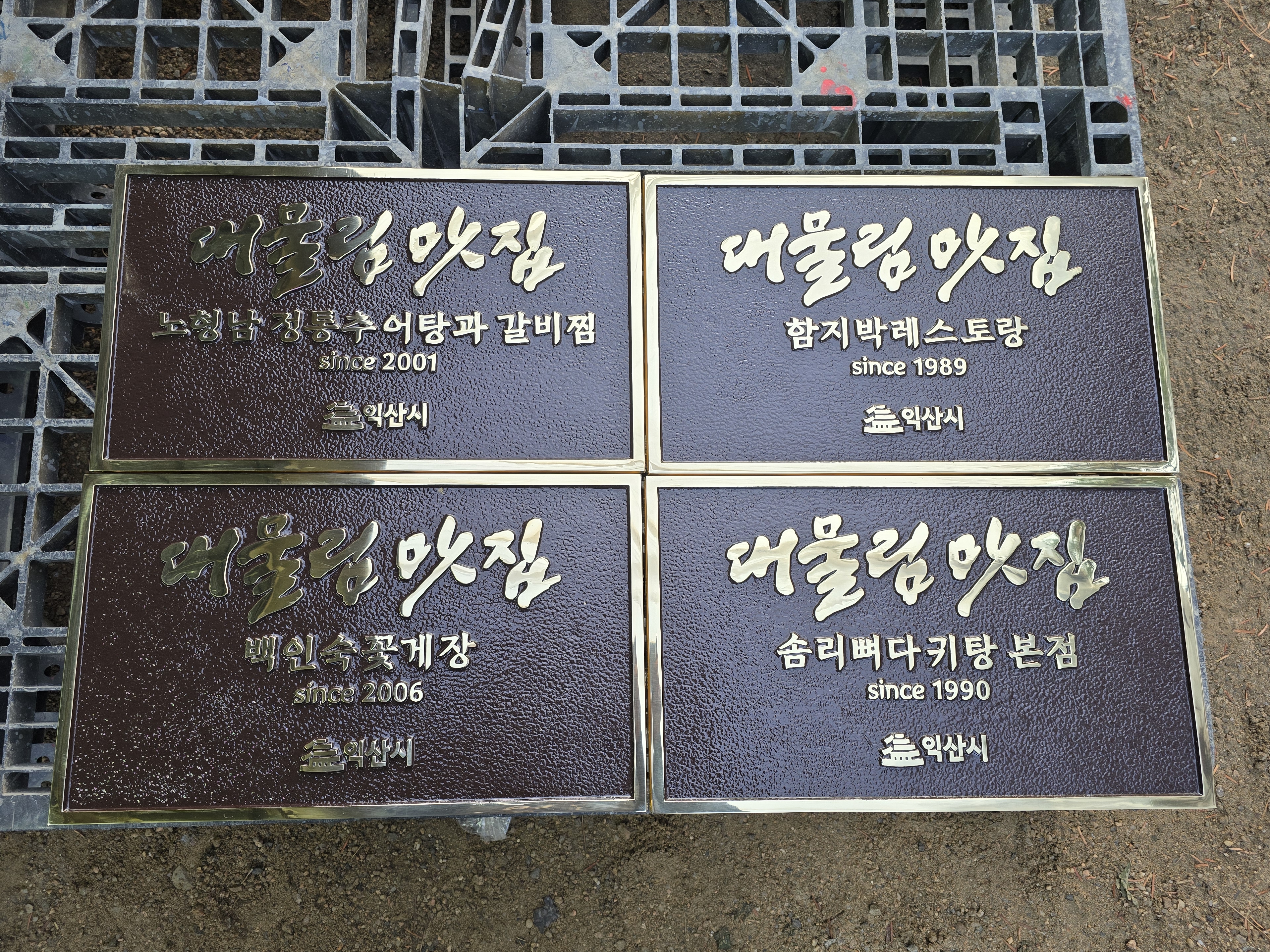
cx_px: 620
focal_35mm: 24
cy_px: 494
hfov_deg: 71.6
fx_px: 881
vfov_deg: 56.8
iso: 80
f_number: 1.7
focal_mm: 6.3
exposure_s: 1/120
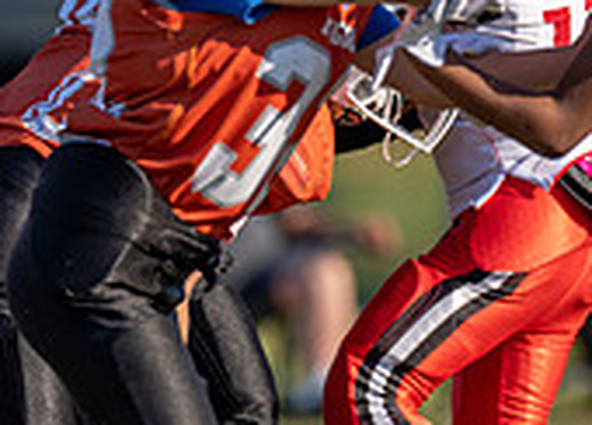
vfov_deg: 1.7
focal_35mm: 871
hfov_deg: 2.3
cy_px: 140
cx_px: 482
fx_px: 14668
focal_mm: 200
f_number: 2.8
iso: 100
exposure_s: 1/1600
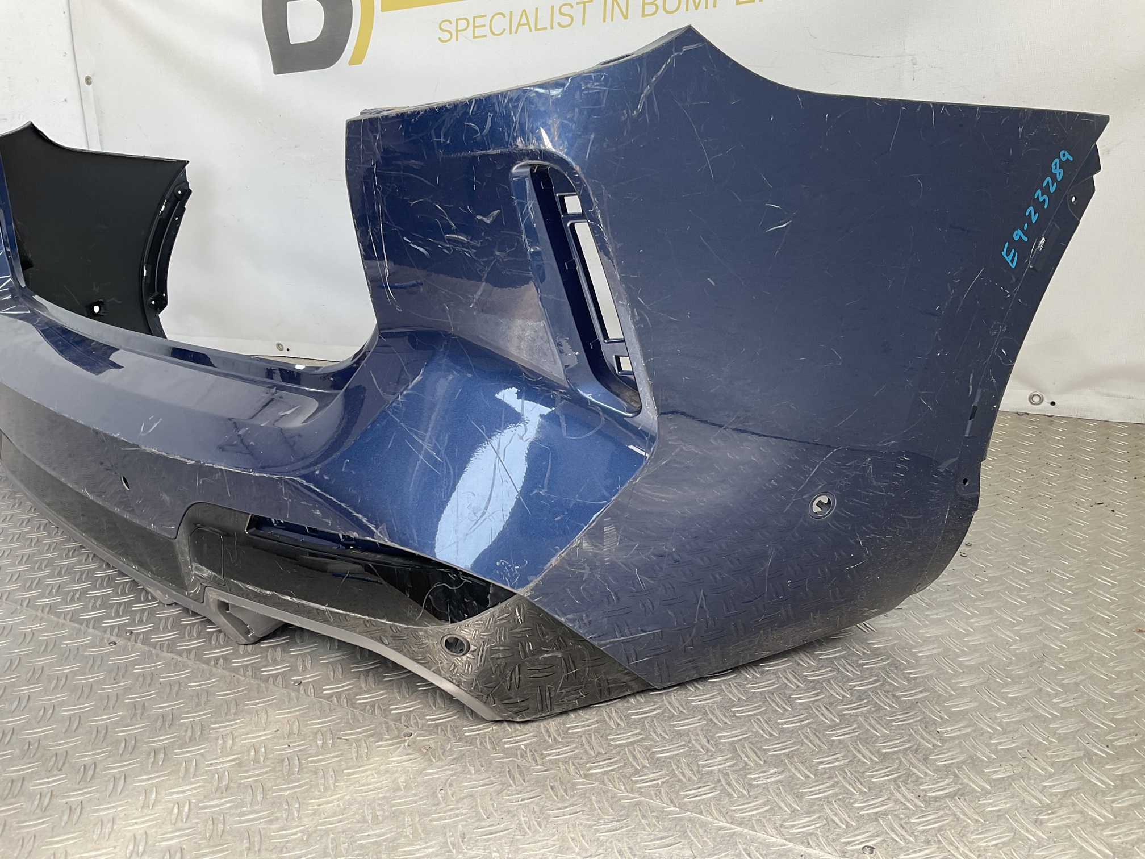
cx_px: 572
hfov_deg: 61.7
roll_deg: +2.7
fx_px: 959
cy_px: 430
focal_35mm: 29
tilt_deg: -19.0
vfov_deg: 48.2
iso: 16
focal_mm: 3
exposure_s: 1/105
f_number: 1.8
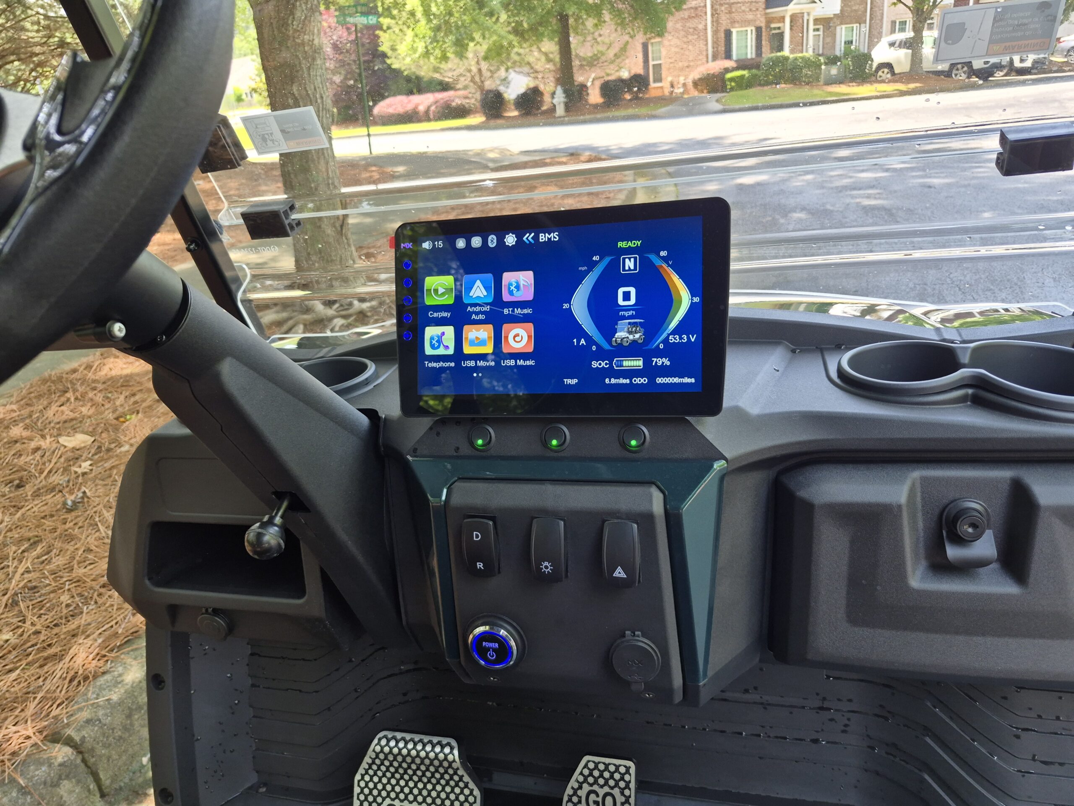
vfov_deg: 58.9
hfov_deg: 73.9
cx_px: 537
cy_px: 403
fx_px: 714
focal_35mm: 23
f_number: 1.8
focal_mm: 5.4
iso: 64
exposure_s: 1/180
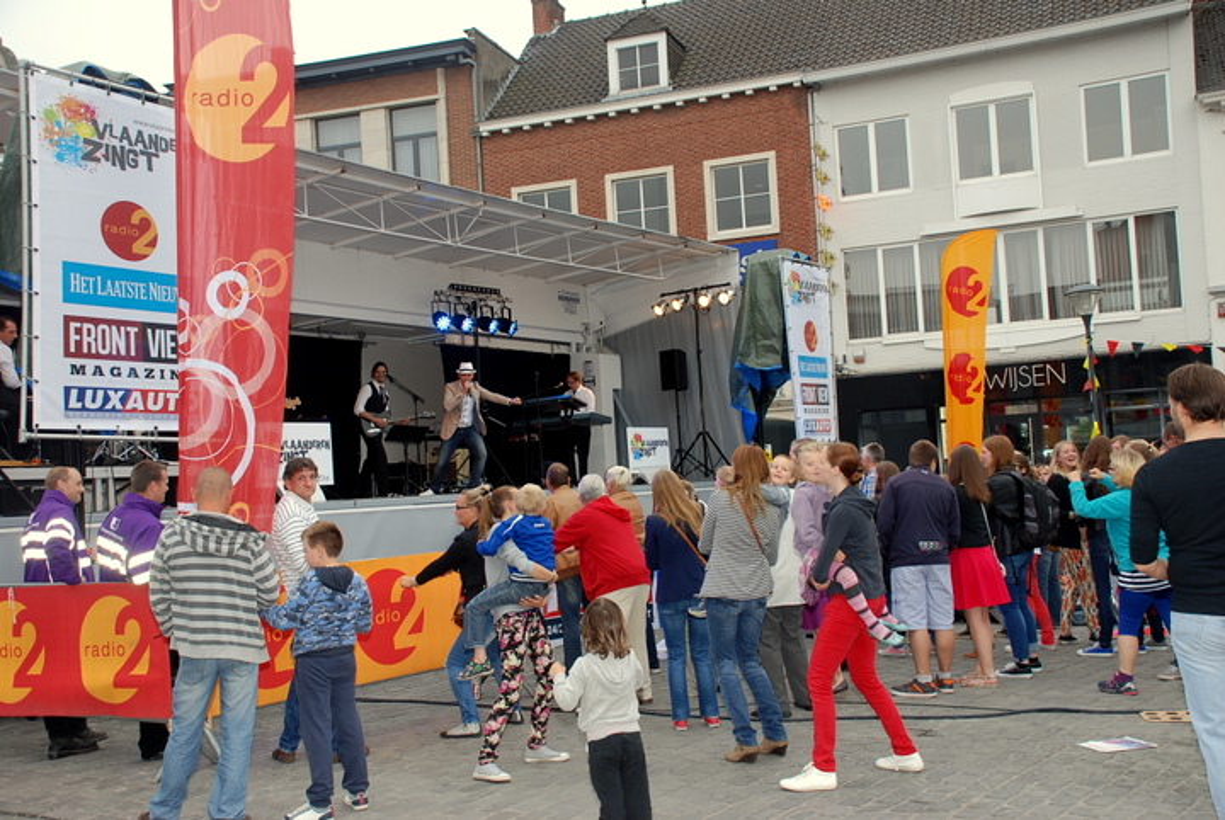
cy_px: 410
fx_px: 1329
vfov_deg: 34.3
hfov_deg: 49.5
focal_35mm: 39
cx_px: 612
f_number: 5.6
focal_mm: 26
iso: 320
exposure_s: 1/80
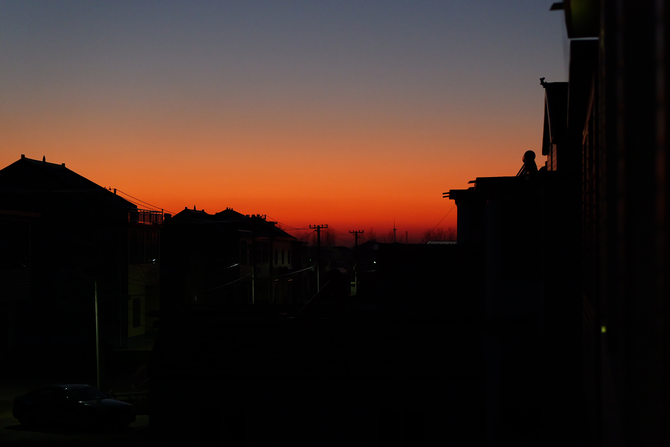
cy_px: 224
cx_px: 335
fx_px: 1582
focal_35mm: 85
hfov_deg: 23.9
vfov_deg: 16.1
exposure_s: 1/200
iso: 6400
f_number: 2.8
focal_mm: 85
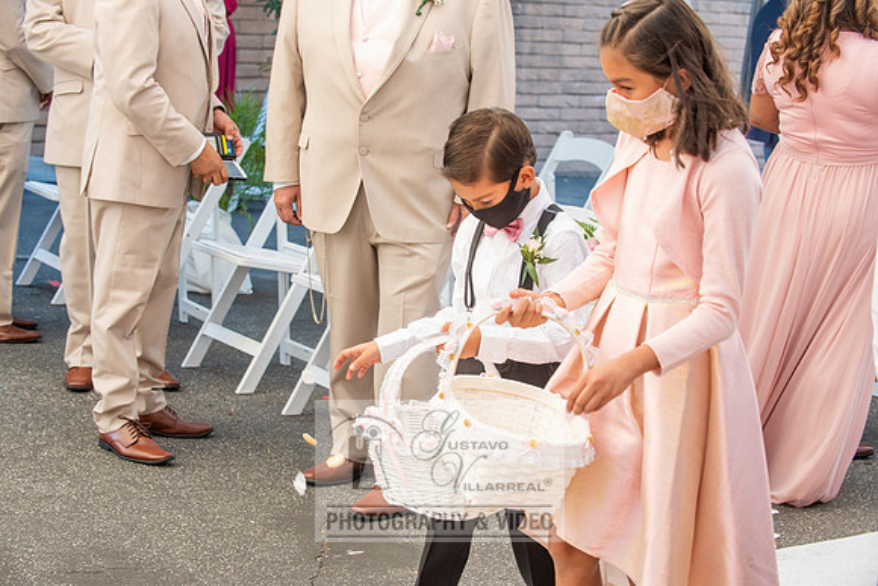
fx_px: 1708
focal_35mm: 70
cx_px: 439
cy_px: 293
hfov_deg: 28.8
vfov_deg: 19.5
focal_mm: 70
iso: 640
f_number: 5.6
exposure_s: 1/125
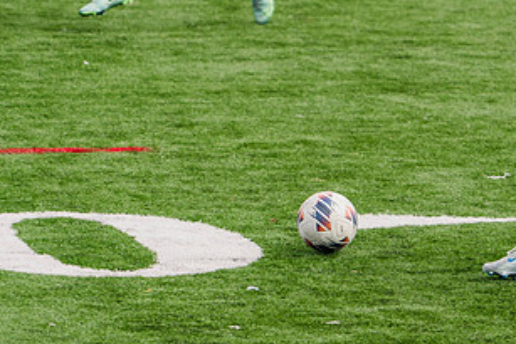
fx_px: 9765
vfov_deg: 2.0
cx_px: 380
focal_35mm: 681
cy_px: 42
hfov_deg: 3.0
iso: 500
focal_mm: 338
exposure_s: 1/1600
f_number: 6.3
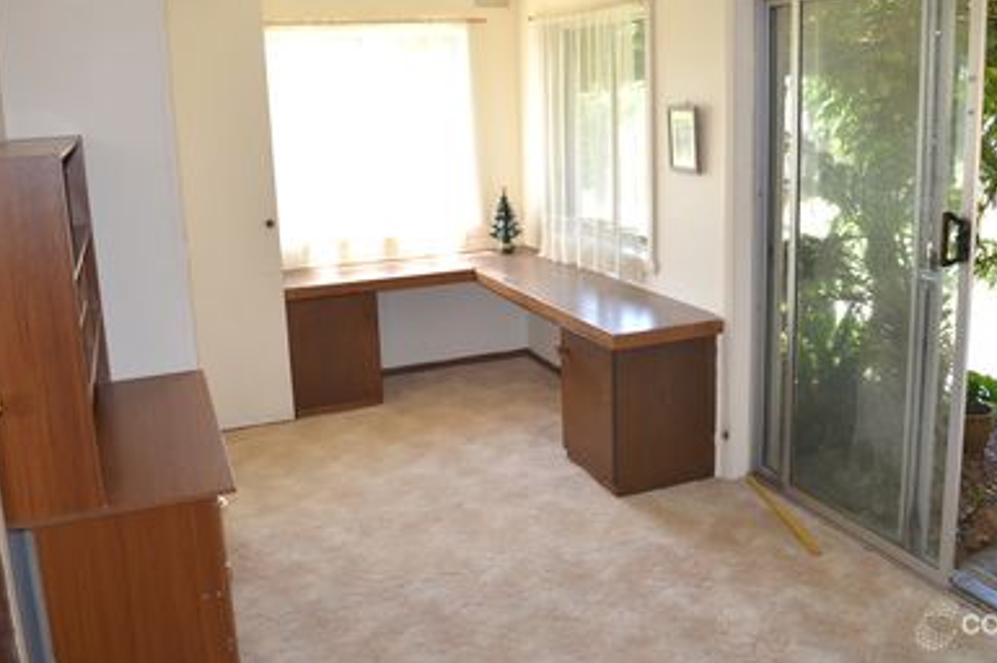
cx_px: 515
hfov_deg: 57.3
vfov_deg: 39.8
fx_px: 913
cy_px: 271
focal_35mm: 33
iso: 400
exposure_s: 1/125
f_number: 3.5
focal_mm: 18
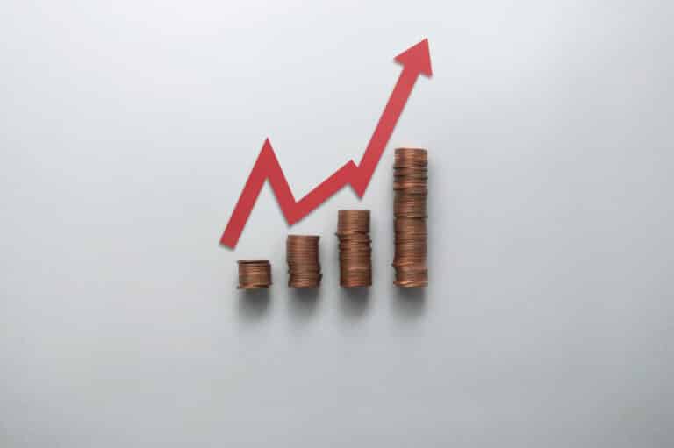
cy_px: 224
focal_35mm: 69
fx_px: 1291
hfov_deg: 29.3
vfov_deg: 19.7
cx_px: 337
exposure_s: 1/4
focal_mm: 46
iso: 100
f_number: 7.1
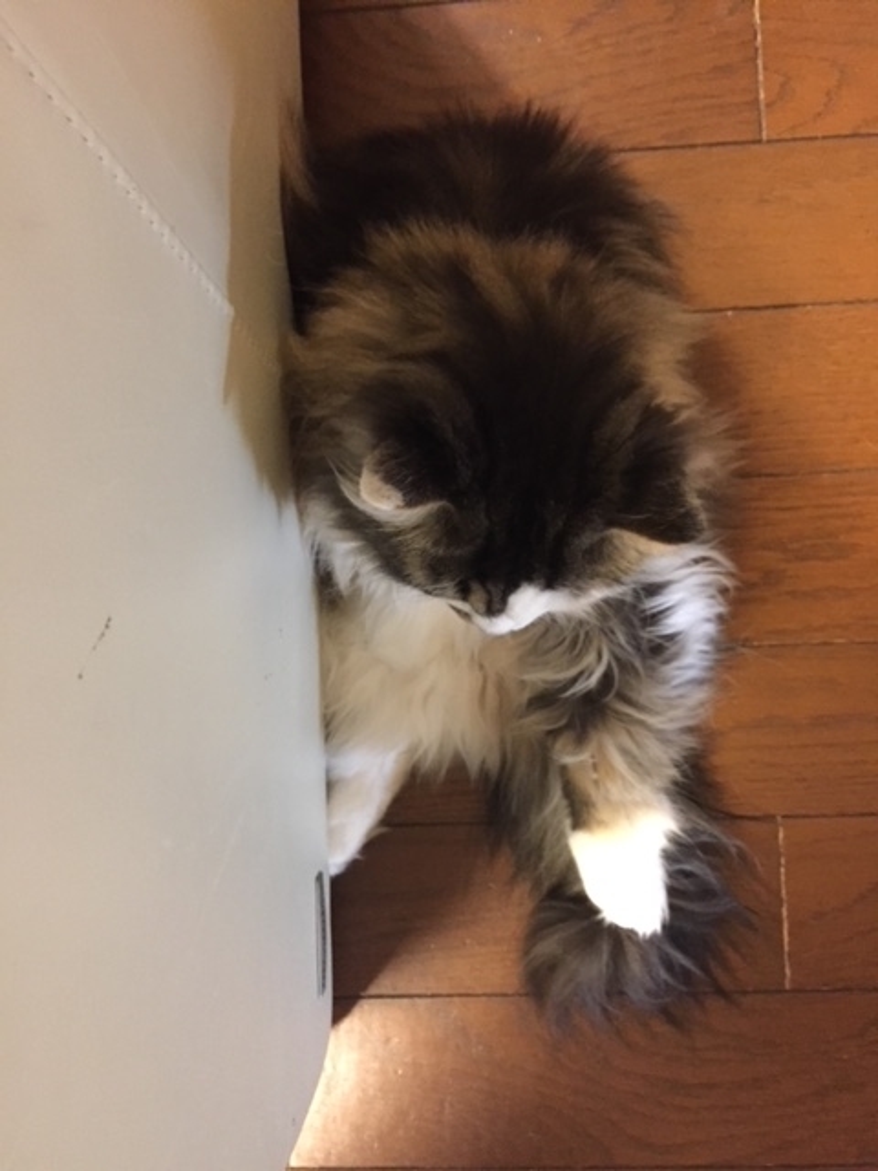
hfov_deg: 48.2
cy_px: 586
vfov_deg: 61.7
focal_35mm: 29
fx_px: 981
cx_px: 439
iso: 640
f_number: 2.2
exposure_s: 1/15
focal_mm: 4.15
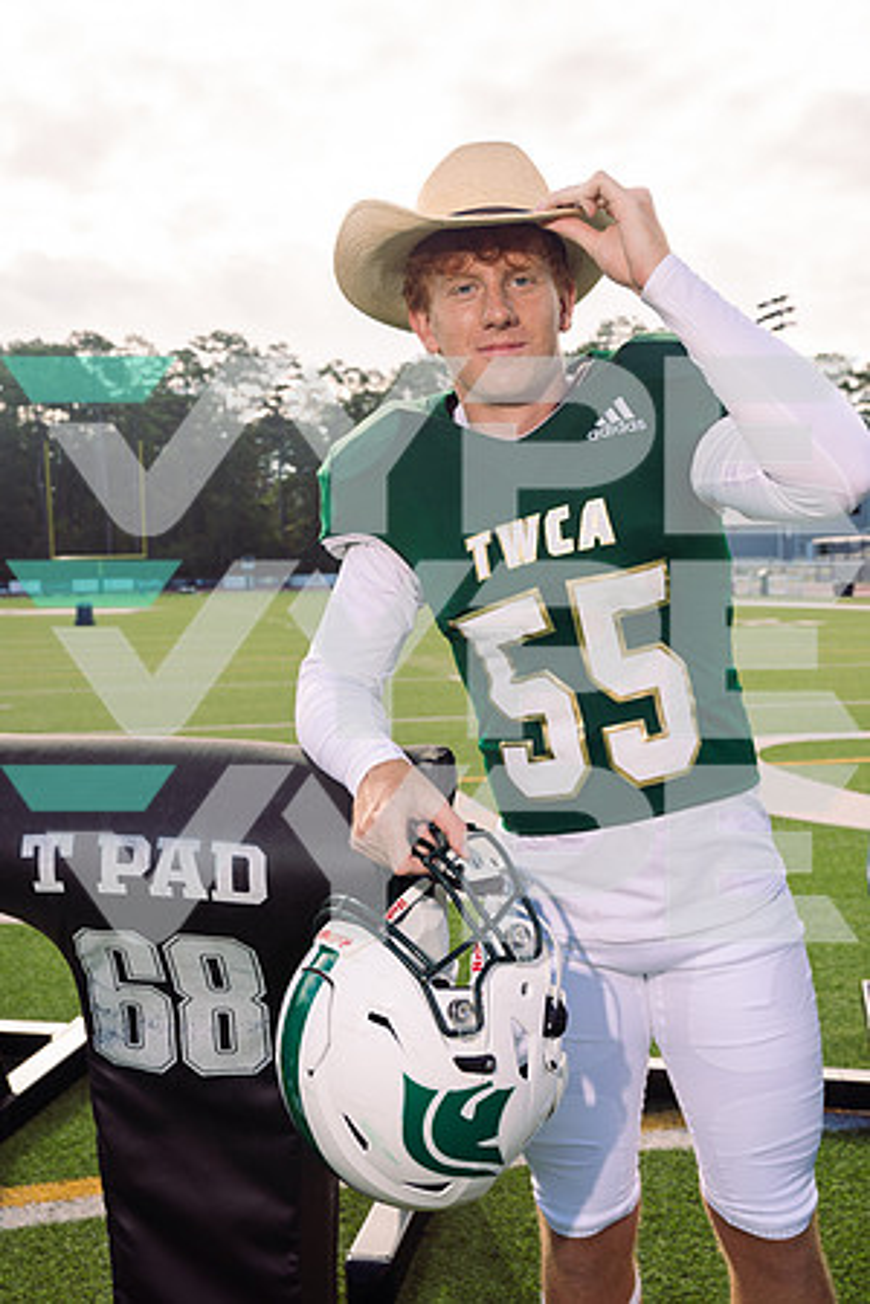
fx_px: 1377
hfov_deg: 35.1
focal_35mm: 38
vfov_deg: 50.7
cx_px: 435
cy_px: 652
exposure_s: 1/250
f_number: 7.1
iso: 100
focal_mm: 38
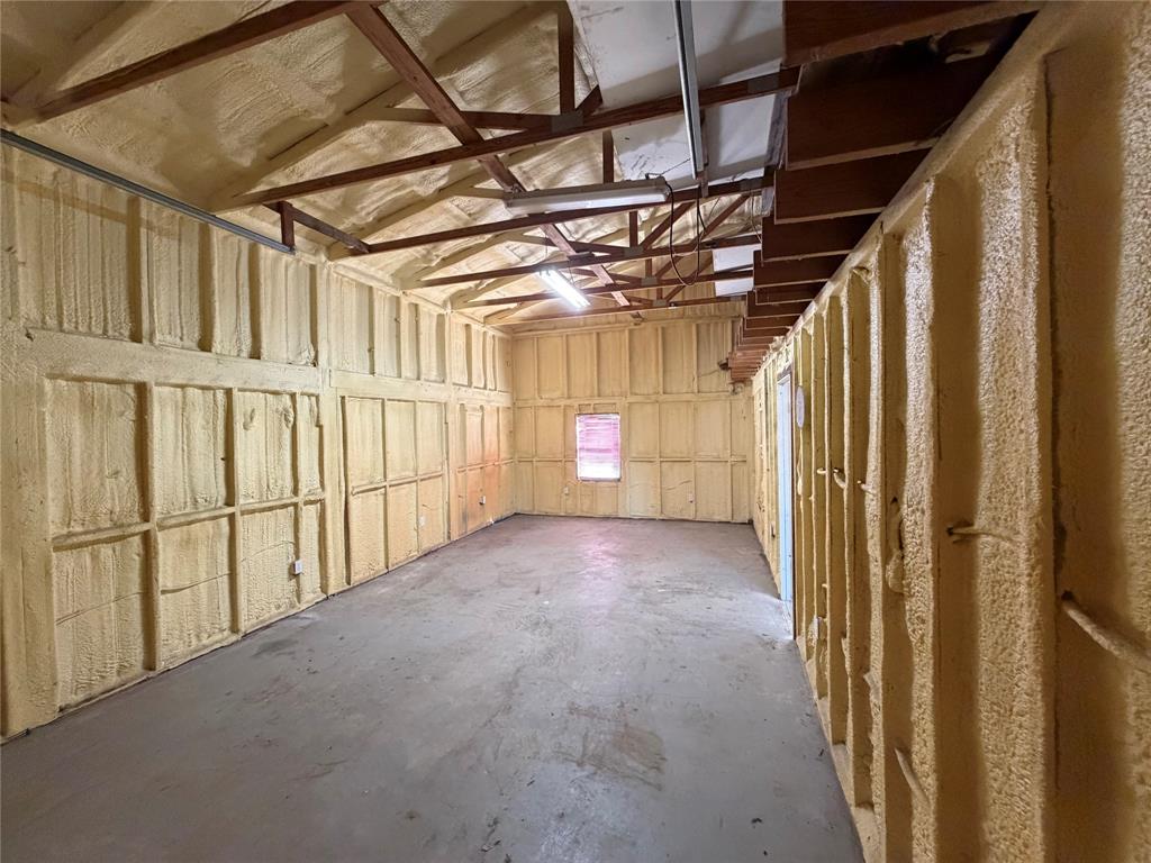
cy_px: 432
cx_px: 576
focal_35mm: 14
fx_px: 466
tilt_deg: +0.2
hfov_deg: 102.1
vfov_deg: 85.7
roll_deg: +0.9
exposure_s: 1/60
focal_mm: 2.22
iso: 640
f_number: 2.2
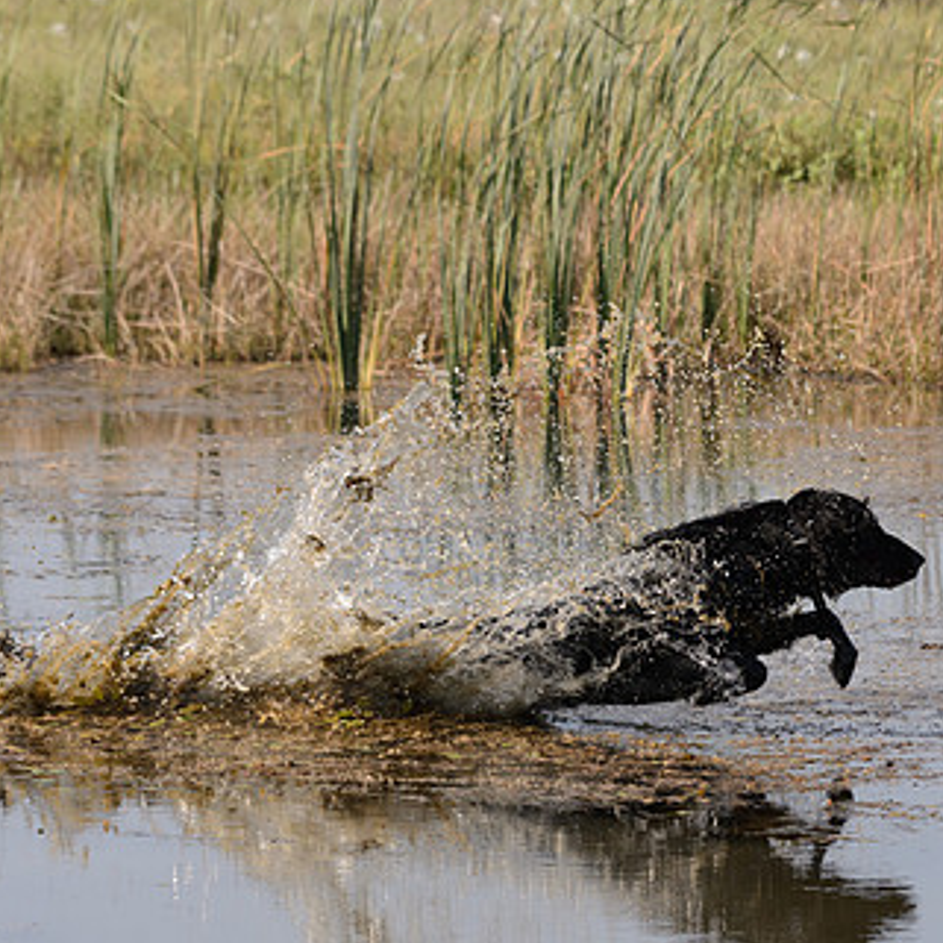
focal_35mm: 307
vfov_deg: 5.7
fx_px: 9462
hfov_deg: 5.7
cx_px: 814
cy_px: 549
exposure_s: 1/1600
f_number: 8
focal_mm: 200
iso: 900
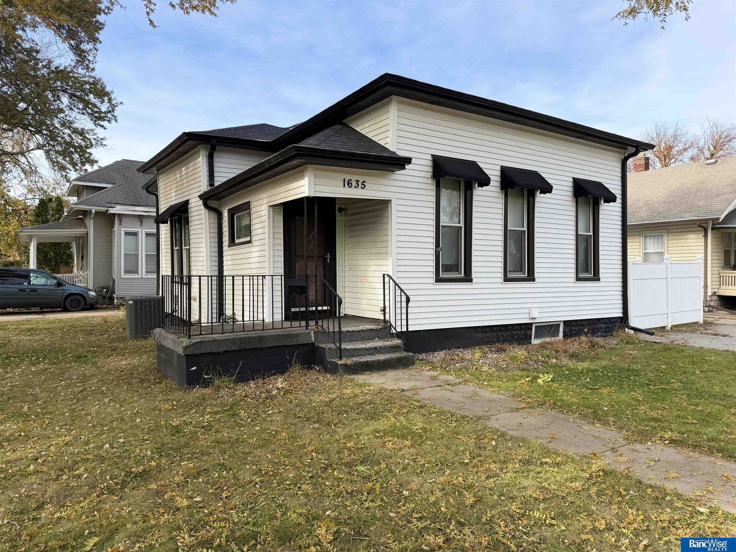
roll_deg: -0.5
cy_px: 276
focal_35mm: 24
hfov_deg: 71.6
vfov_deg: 56.8
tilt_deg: -0.6
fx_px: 510
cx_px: 368
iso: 80
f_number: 1.78
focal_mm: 6.76
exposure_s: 1/1812
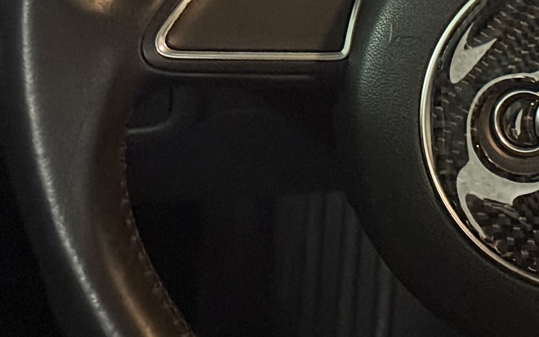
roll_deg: +2.8
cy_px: 22
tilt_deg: -28.4
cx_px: 579
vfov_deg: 8.6
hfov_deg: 13.6
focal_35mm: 151
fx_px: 2218
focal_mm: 6.76
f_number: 1.78
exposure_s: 1/15
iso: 2500
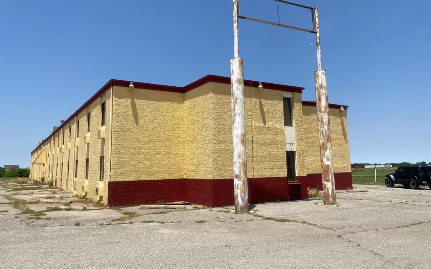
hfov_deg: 66.5
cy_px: 115
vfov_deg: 44.4
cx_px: 216
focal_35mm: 28
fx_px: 329
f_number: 1.8
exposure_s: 1/4274
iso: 32
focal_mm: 4.25
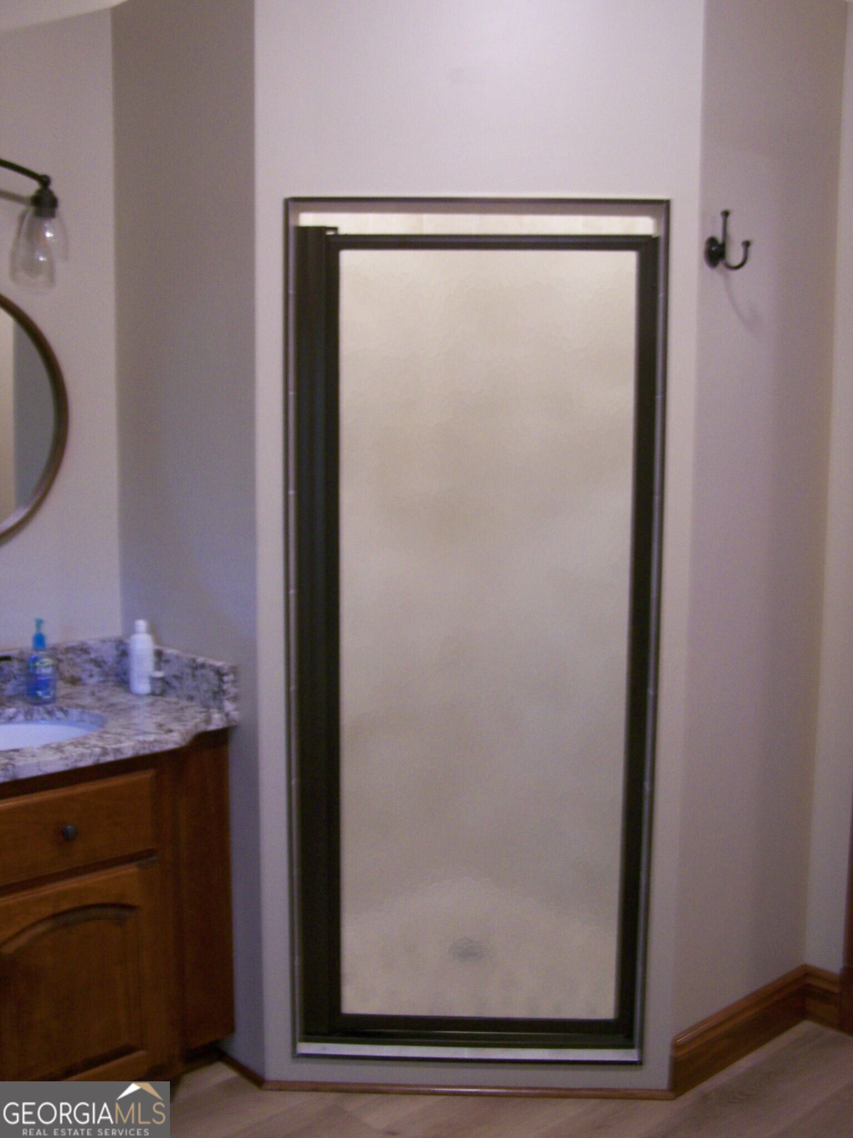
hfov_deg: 37.7
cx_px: 426
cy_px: 569
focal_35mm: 38
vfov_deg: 49.0
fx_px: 1249
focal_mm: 6.3
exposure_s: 1/10
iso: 160
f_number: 2.8
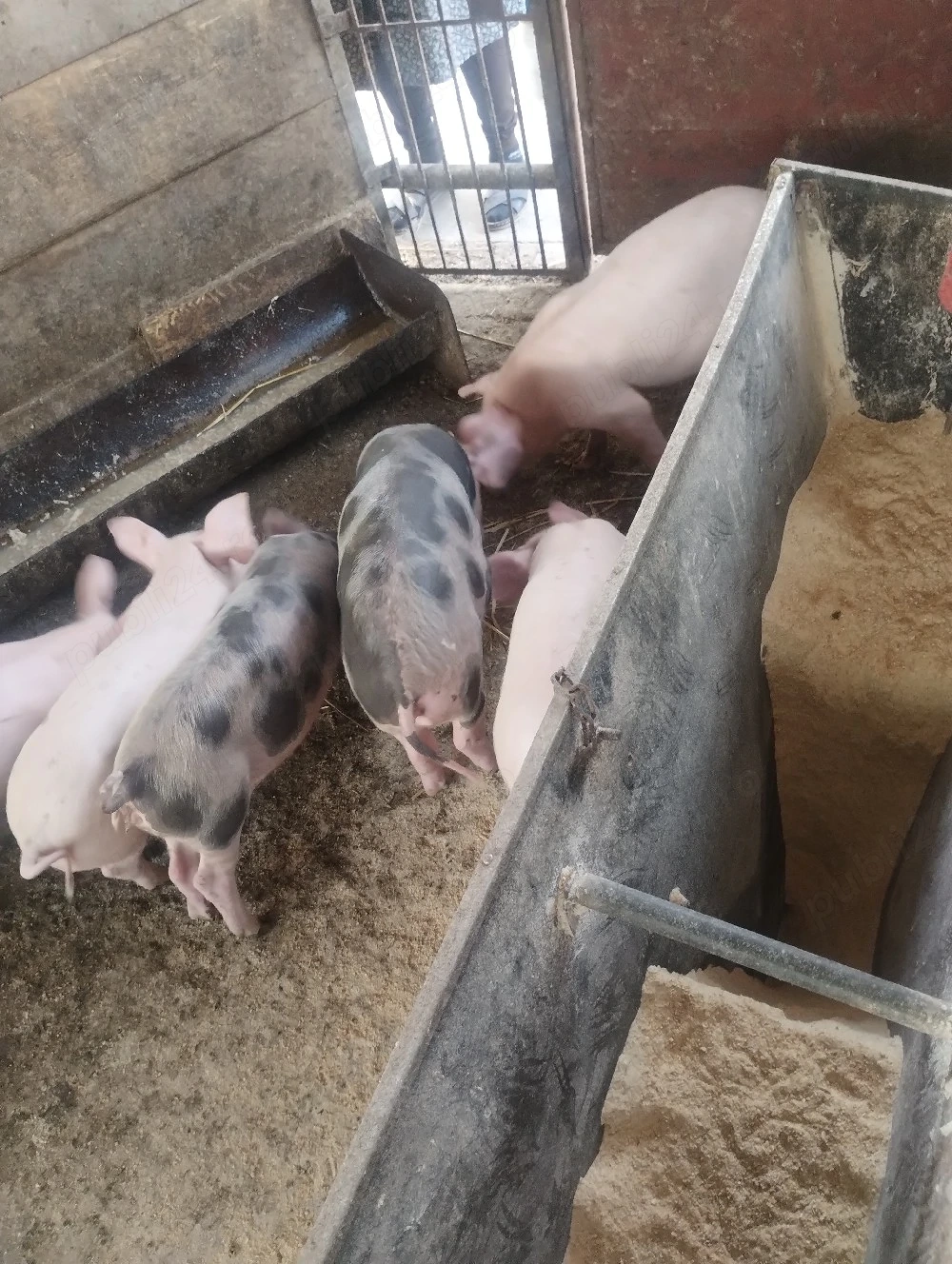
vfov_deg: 63.4
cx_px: 476
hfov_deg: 49.9
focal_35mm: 28
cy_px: 632
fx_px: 1024
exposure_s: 1/25
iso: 1047
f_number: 1.8
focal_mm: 4.27
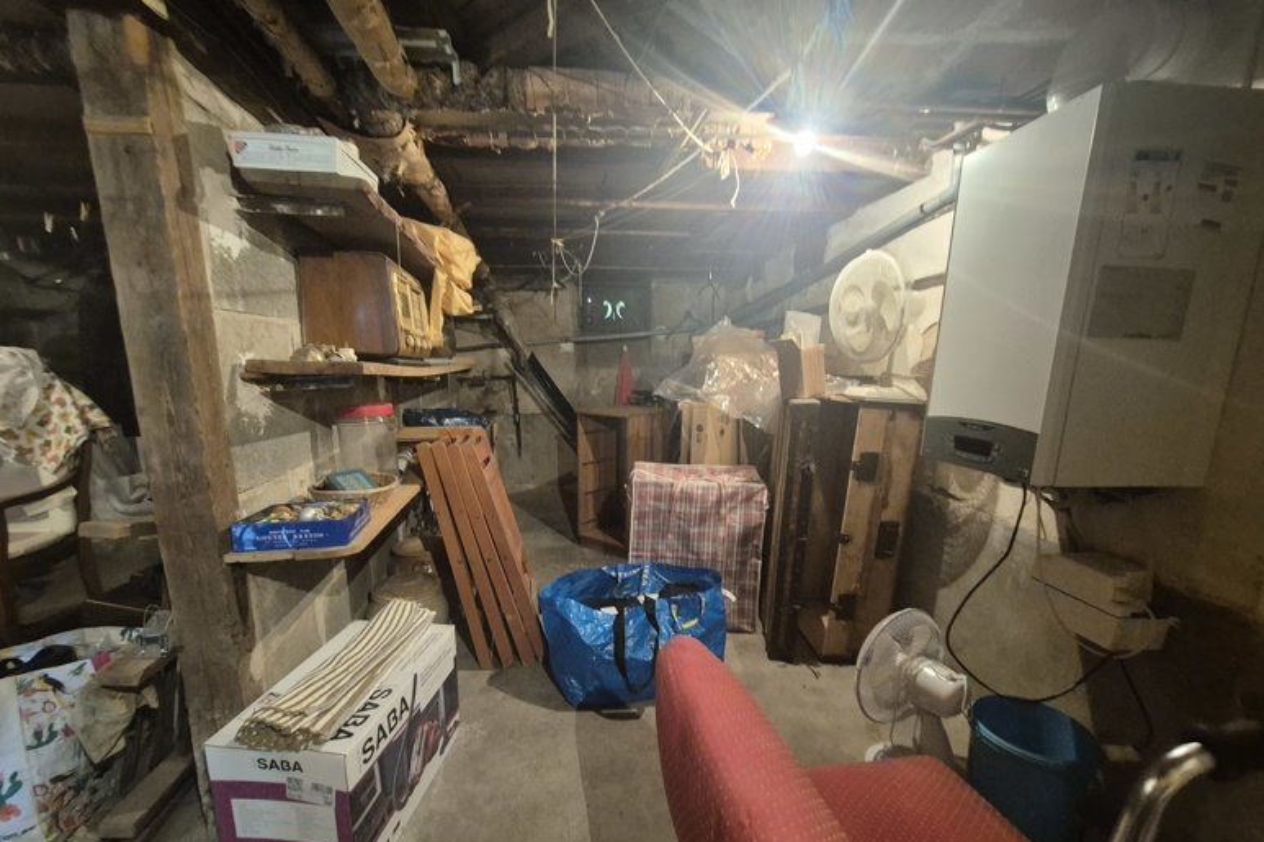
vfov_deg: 80.8
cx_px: 615
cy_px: 477
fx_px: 491
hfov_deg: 104.2
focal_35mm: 14
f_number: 2.2
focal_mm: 2.2
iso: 1250
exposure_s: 1/33
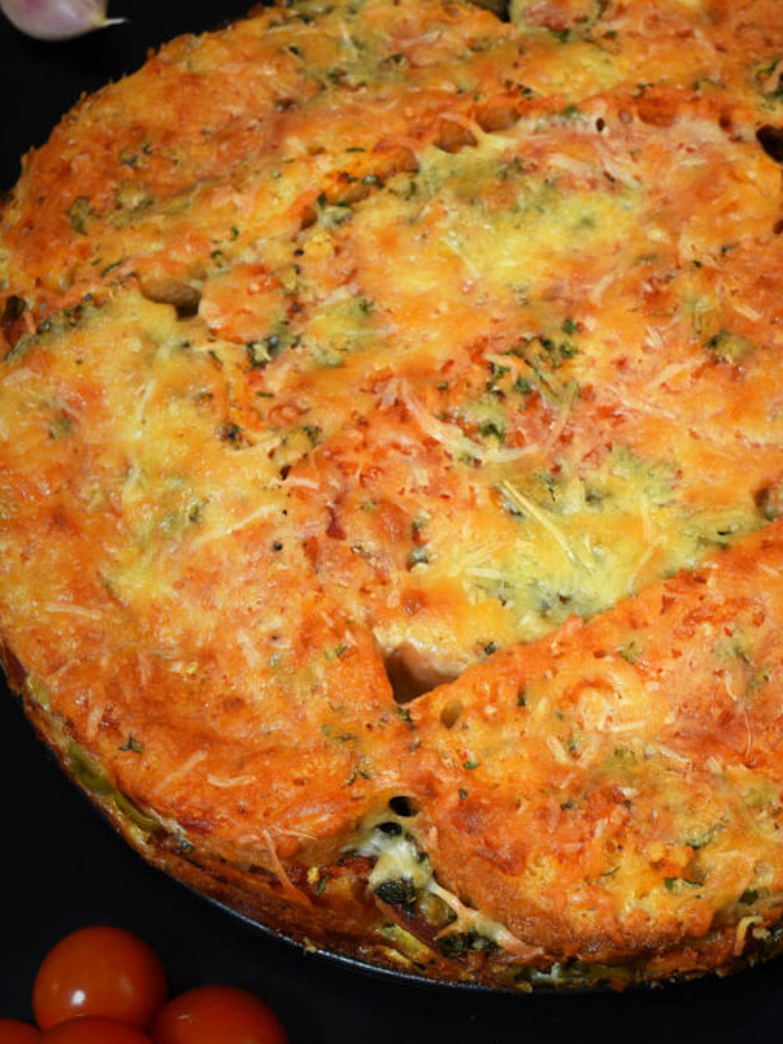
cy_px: 492
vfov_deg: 27.0
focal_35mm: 72
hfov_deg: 20.3
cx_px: 560
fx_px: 2171
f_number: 8
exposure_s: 1/30
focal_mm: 28
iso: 200
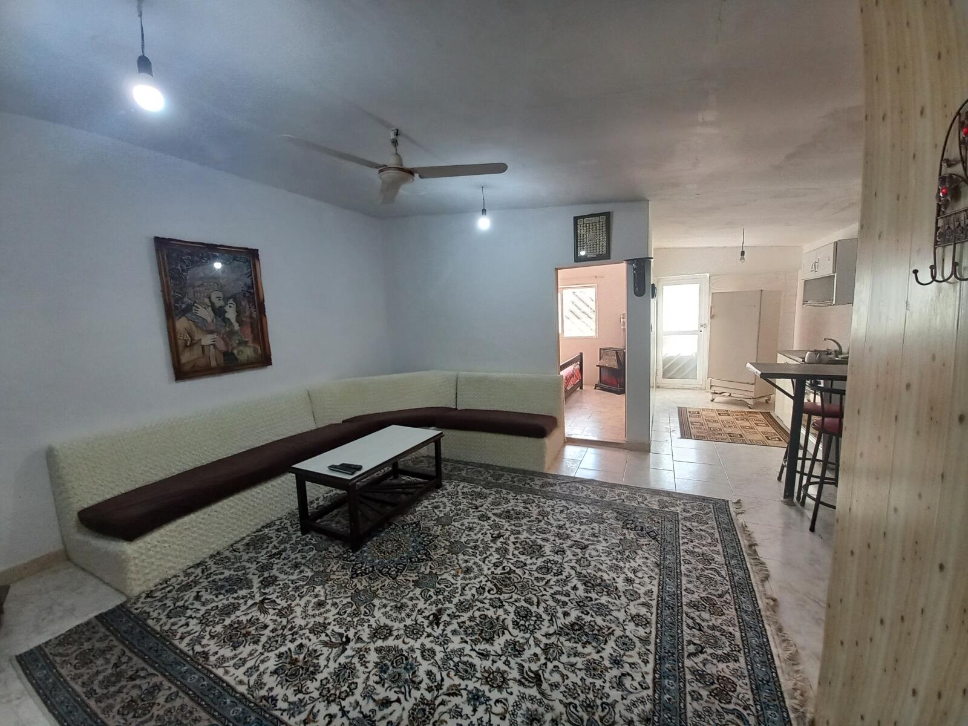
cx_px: 484
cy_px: 363
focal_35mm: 13
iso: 125
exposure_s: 1/33
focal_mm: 1.42
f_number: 2.2
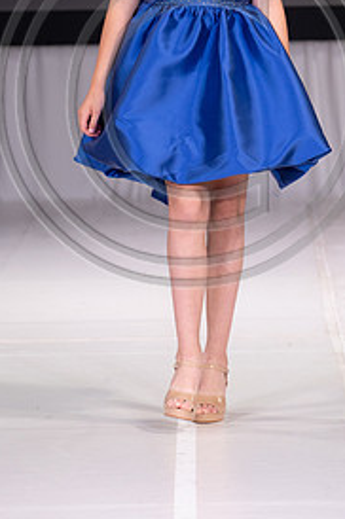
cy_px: 97
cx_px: 187
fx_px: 3314
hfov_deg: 6.0
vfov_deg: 8.9
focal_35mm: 230
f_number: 5.6
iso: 2000
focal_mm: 140
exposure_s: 1/400
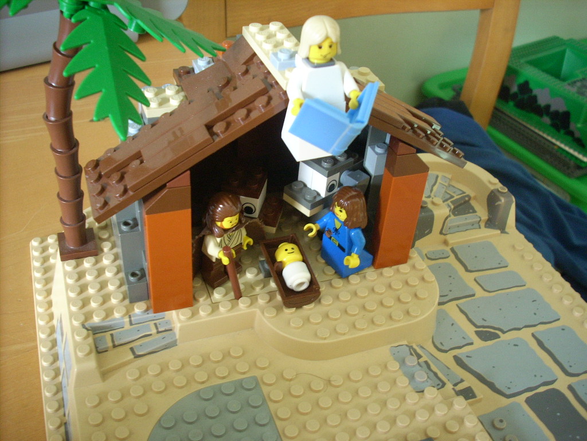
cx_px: 294
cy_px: 220
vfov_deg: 38.7
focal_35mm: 37
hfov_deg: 50.1
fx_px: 627
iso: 200
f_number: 2.8
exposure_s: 1/15.7
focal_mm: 6.2
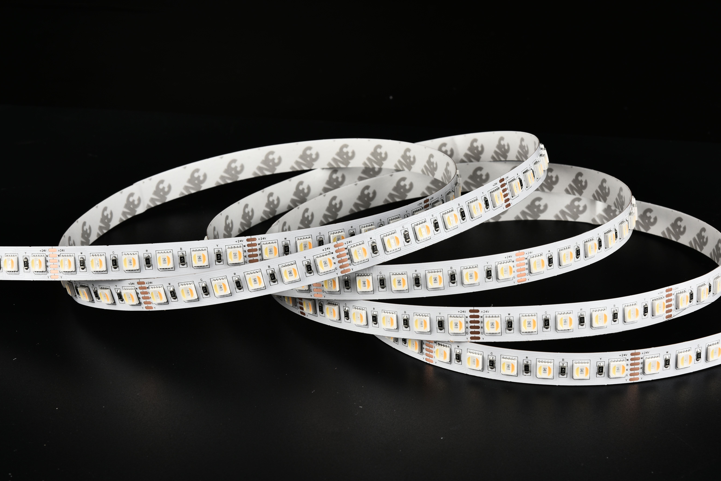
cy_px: 255
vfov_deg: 12.6
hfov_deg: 18.7
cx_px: 404
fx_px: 2184
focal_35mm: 109
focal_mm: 92
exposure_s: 1/20
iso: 64
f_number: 18
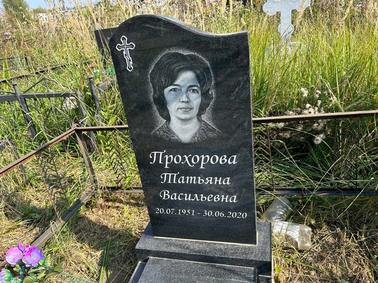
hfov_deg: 67.3
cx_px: 189
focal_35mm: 26
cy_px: 142
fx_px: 284
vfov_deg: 53.1
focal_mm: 5.7
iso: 50
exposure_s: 1/1412
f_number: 1.5
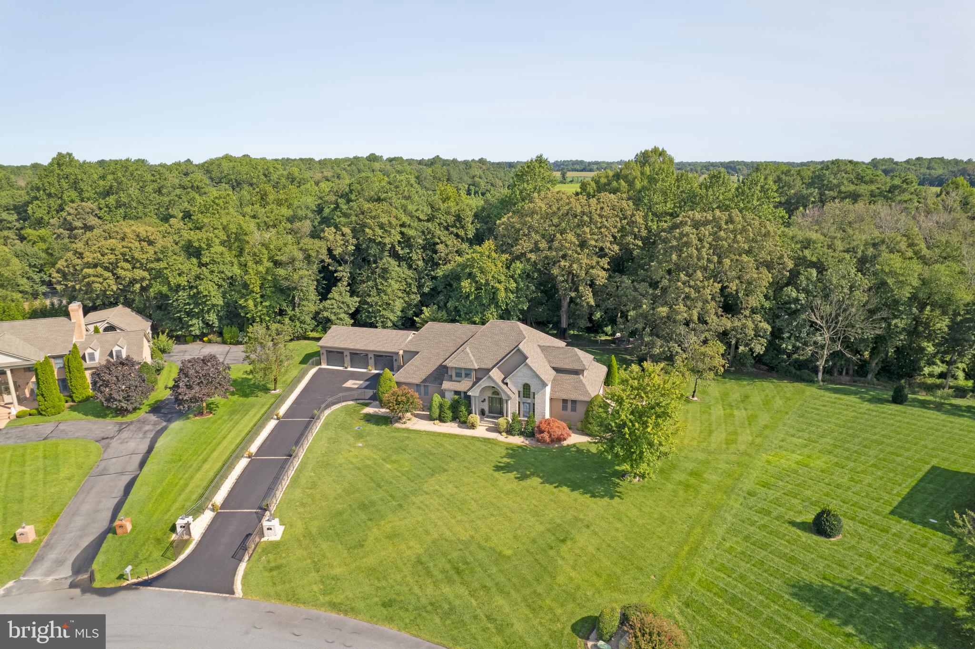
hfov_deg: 78.6
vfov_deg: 57.2
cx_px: 488
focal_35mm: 22
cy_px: 324
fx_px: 596
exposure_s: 1/250
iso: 100
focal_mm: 8.38
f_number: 2.8
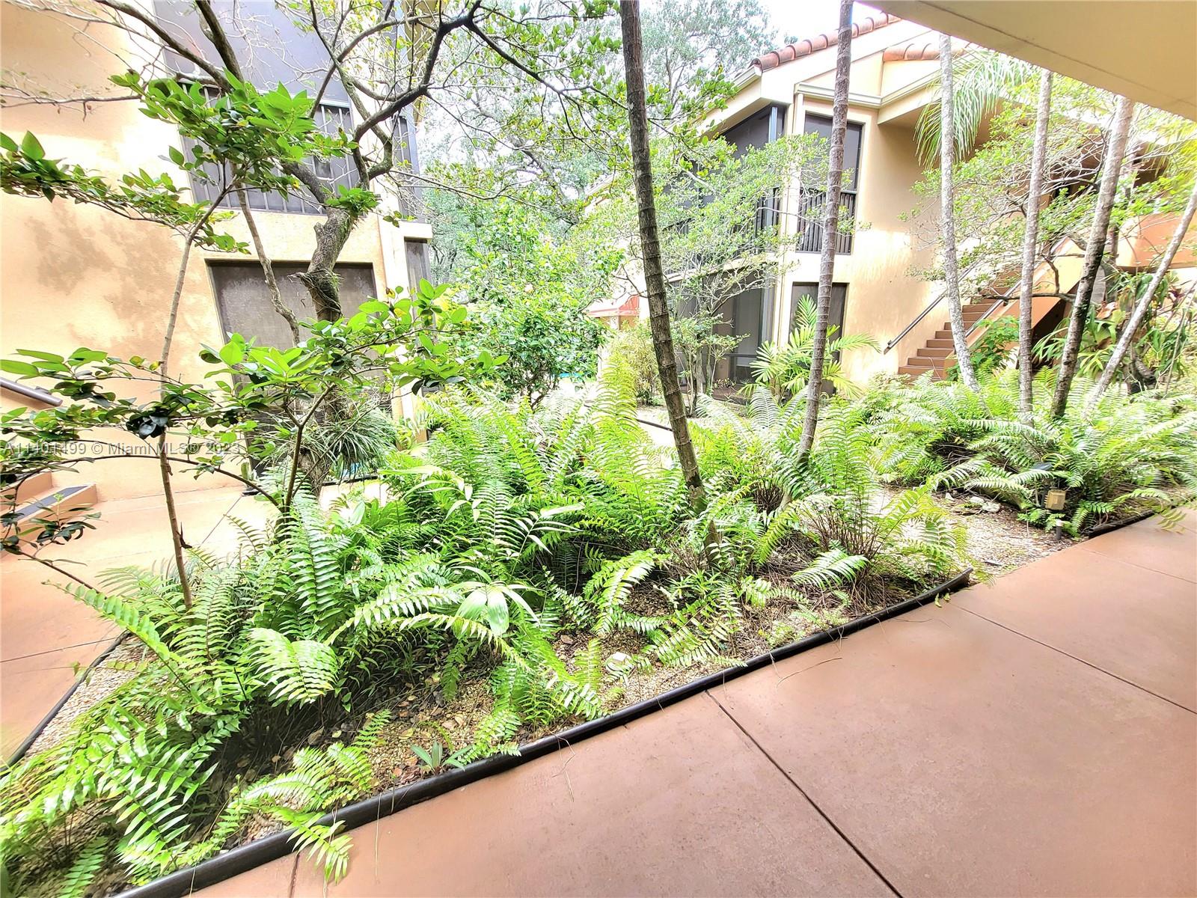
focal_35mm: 13
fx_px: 450
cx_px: 598
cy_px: 449
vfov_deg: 89.9
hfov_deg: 106.2
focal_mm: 1.74
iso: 50
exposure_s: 1/60.2
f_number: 2.2
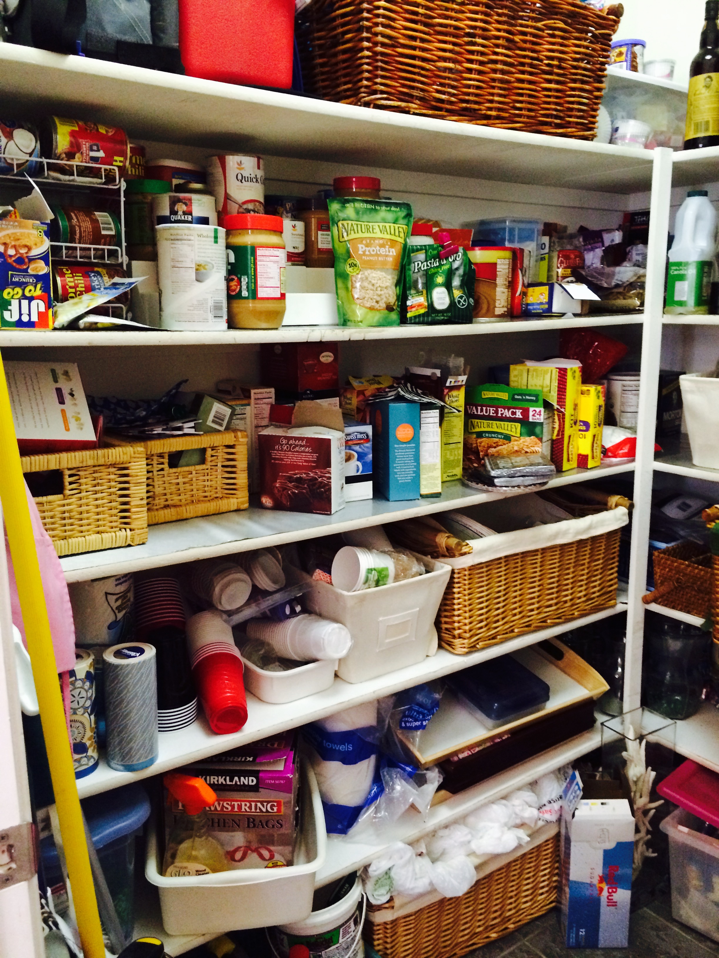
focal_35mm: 29
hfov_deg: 48.2
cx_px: 360
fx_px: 803
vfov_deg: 61.7
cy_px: 479
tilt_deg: -12.0
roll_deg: +0.6
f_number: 2.2
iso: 320
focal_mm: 4.15
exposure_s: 1/15
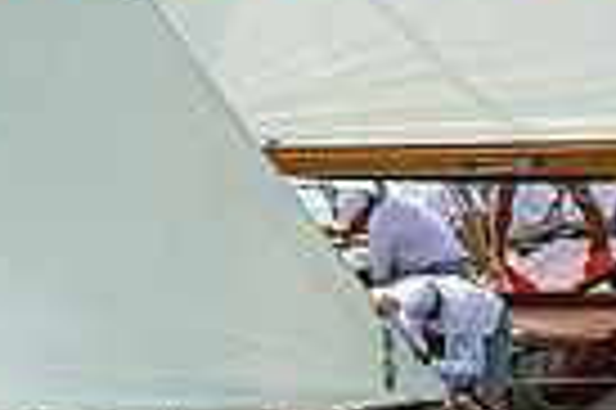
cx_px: 594
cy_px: -135
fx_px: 5777
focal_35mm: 338
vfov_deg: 4.0
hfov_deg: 6.1
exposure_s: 1/1600
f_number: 5.6
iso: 320
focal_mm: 80
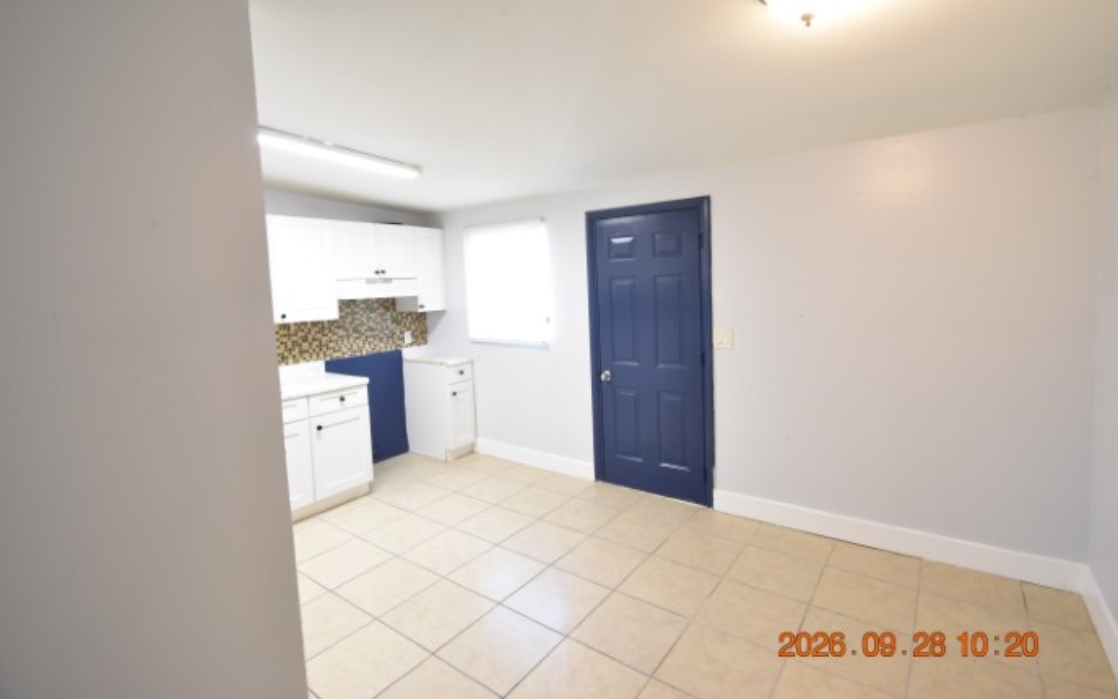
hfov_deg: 97.8
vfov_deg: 71.1
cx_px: 564
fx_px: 488
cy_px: 314
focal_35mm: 16
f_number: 3.5
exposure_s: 1/60
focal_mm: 10
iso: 1100
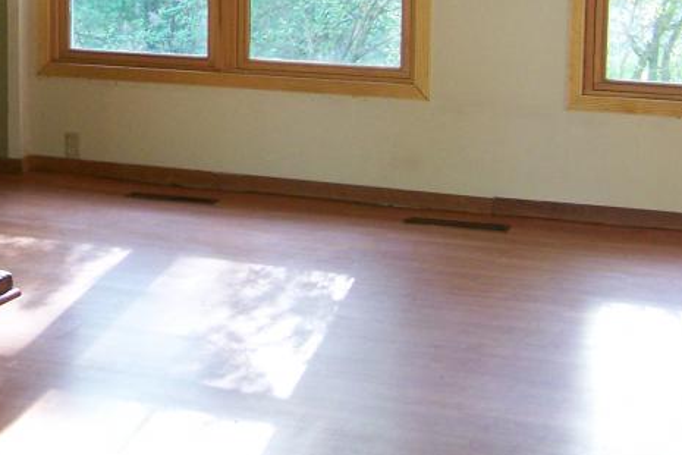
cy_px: -4
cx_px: 23
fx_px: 1648
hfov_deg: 22.6
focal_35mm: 87
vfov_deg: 15.4
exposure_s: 1/25
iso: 160
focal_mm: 6.3
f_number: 2.8
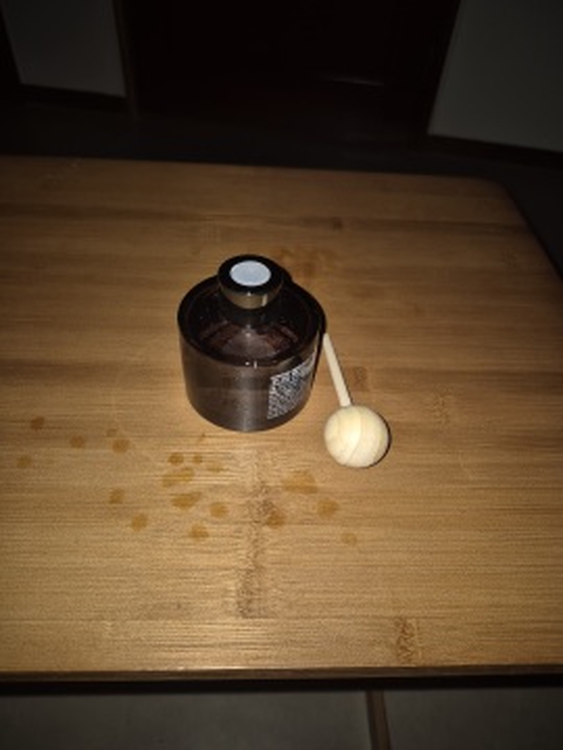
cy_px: 375
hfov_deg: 58.9
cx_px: 282
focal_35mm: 23
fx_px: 499
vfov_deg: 73.9
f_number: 1.8
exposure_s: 1/12
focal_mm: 5.4
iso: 125
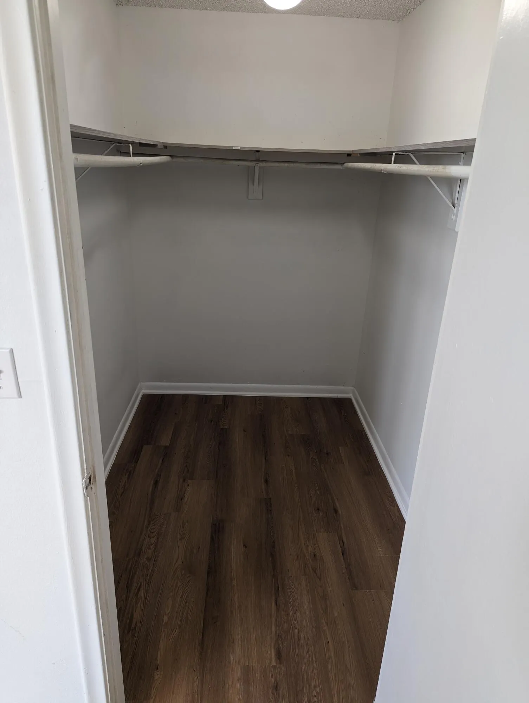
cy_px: 352
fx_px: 488
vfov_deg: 71.5
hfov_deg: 56.9
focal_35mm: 24
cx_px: 264
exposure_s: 1/23.8
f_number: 1.85
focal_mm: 6.81
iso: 68
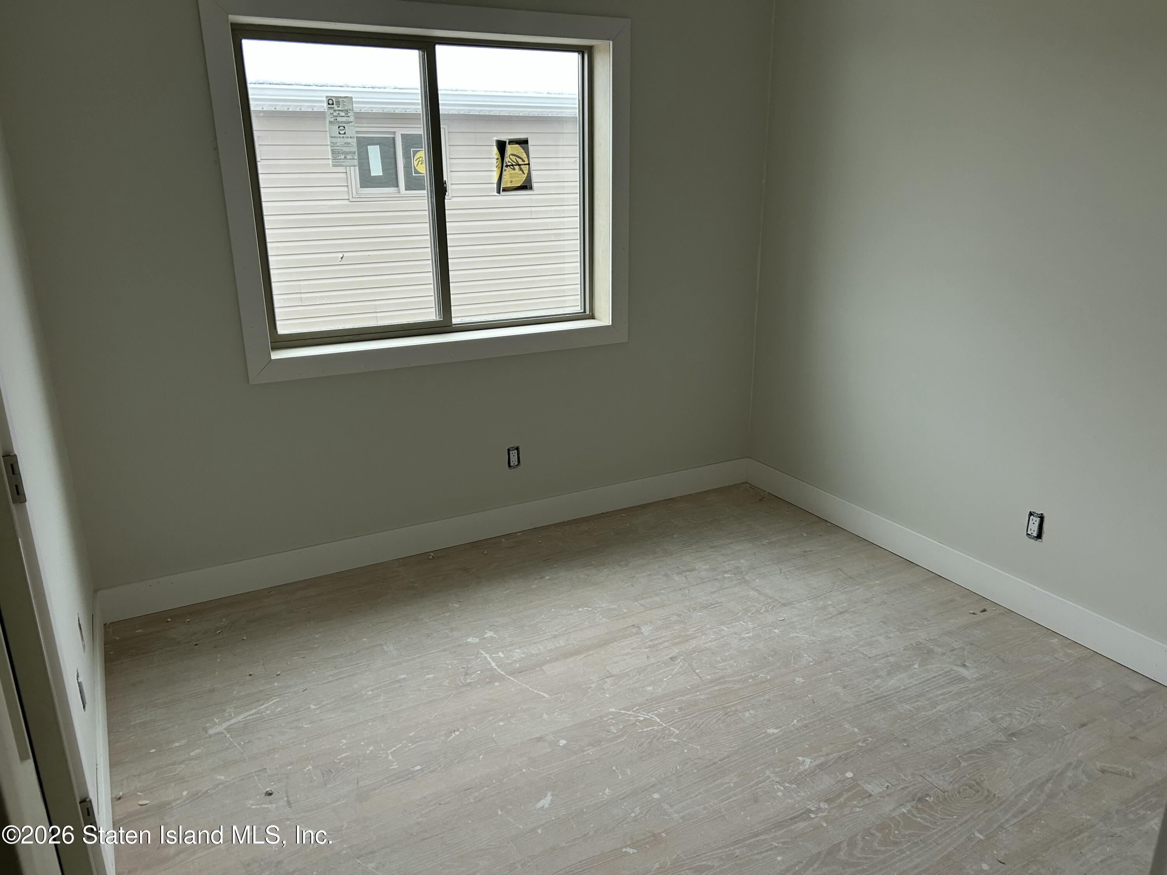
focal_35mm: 26
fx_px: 877
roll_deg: +0.1
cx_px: 584
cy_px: 438
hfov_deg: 67.3
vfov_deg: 53.1
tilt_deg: -18.2
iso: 125
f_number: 1.5
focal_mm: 5.7
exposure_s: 1/121
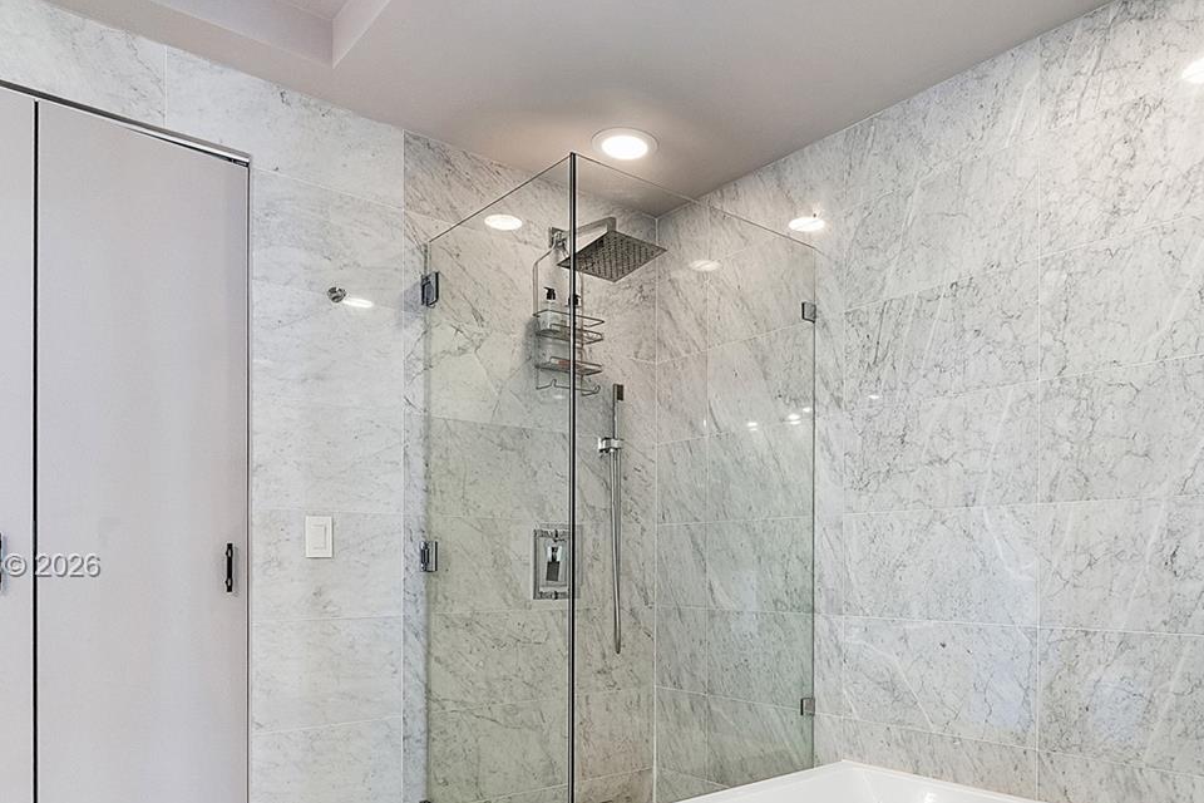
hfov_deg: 70.9
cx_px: 712
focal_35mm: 25
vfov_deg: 49.9
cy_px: 567
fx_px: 836
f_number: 8
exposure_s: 1/8
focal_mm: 10
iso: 800
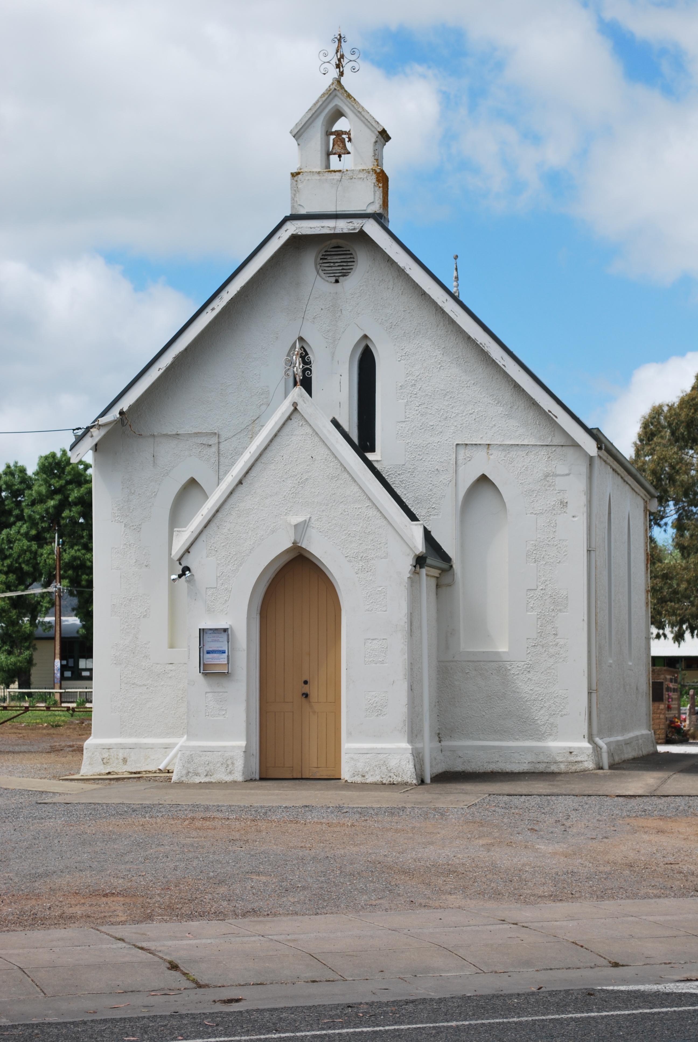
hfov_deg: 16.6
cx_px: 349
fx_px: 2392
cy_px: 521
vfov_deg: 24.6
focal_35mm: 82
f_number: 9
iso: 100
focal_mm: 55
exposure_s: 1/320
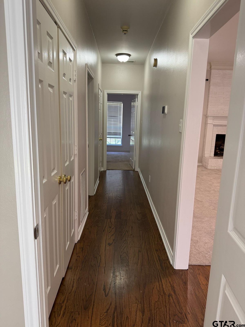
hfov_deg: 56.8
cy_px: 164
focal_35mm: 24
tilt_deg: -12.0
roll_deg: -2.2
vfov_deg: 71.6
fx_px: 226
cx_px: 122
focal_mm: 6.76
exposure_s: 1/120
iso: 200
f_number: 1.78
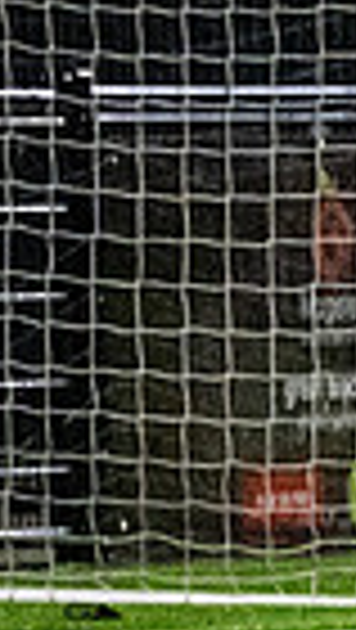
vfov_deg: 1.9
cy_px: 1004
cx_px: 1769
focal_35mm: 1160
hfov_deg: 1.0
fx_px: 19420
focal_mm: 145
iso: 8000
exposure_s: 1/1000
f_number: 2.8
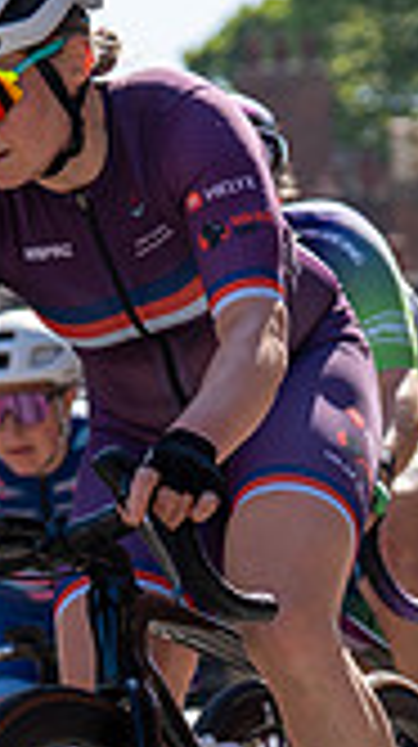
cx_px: -36
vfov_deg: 7.5
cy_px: 490
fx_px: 5712
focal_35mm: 289
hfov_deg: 4.2
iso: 100
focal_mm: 70
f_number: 3.5
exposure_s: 1/1000
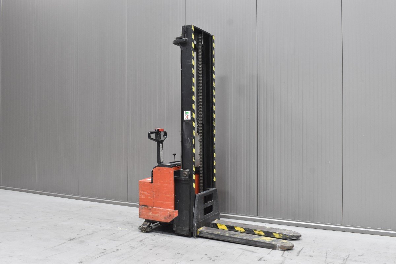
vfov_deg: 40.0
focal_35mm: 33
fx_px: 363
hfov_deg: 57.2
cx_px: 198
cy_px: 132
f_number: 7.1
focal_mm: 22
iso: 1600
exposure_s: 1/15
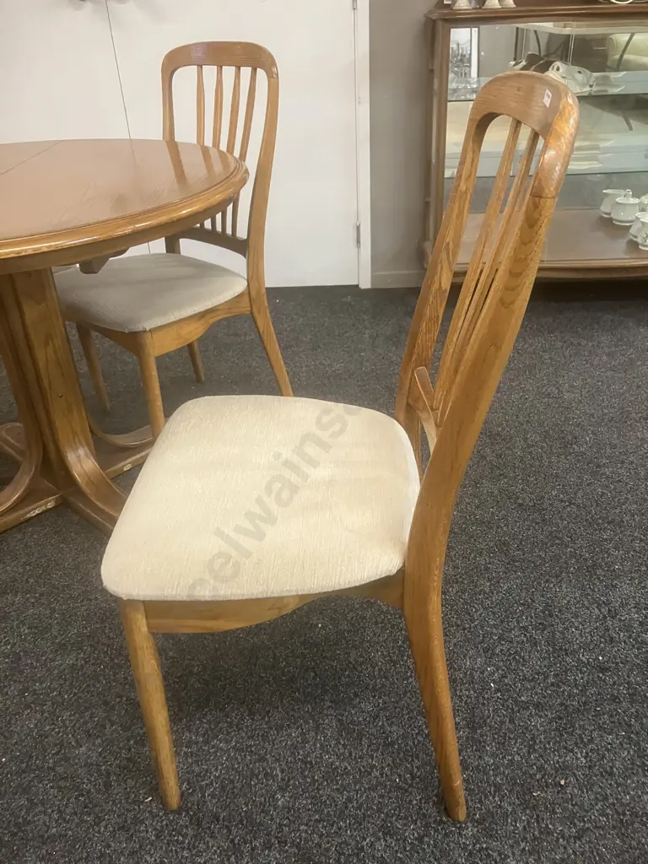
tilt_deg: -29.5
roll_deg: +2.6
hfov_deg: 49.7
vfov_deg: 63.4
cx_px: 324
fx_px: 699
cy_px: 432
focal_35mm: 28
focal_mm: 3.99
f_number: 1.8
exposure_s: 1/50
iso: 320
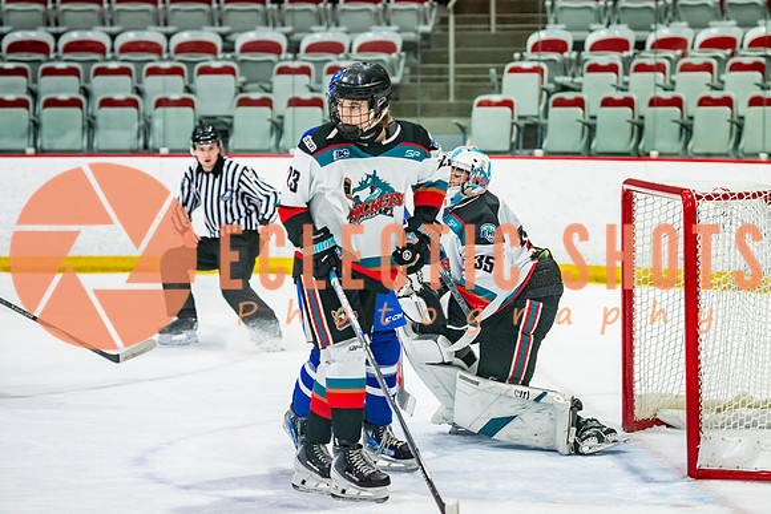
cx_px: 450
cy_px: 270
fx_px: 3347
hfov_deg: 13.1
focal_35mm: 156
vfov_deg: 8.8
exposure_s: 1/1000
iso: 1600
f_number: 3.2
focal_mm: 116
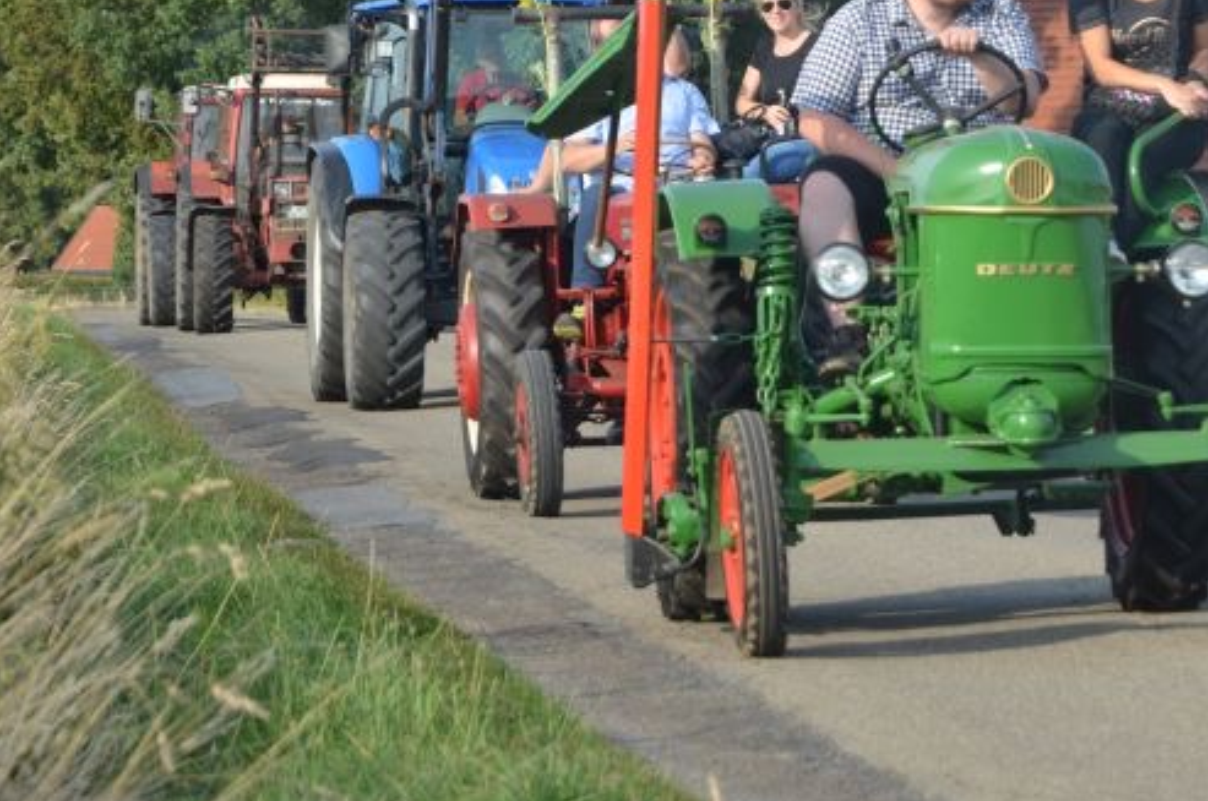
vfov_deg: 6.6
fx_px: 6928
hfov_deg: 10.0
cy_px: 287
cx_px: 858
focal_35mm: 207
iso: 180
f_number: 8
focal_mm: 85
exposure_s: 1/250
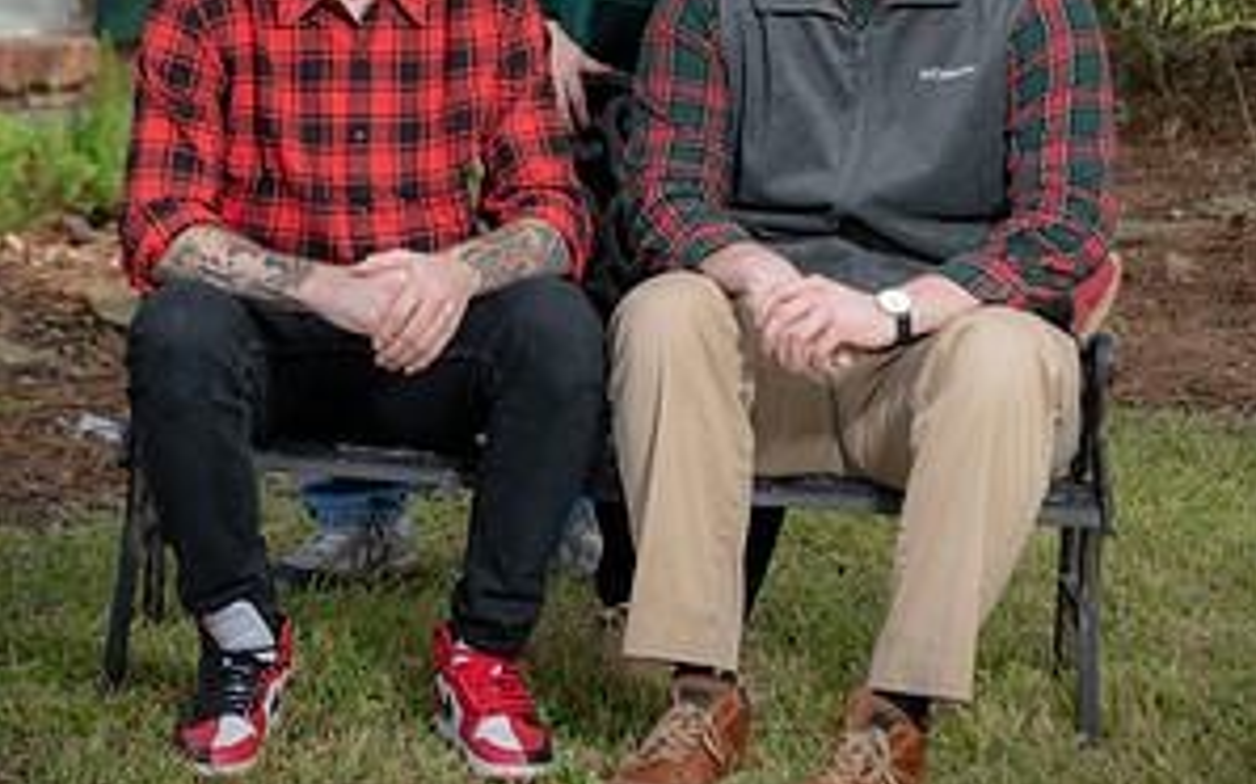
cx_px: 628
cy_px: 0
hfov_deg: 13.9
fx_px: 5167
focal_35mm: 151
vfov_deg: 8.6
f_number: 5
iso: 320
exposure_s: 1/200
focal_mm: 98
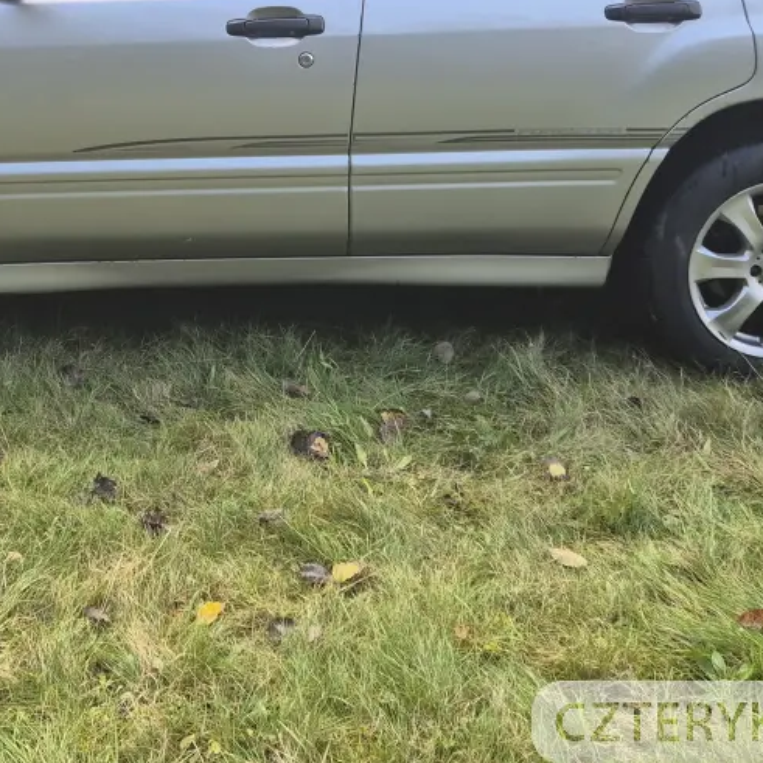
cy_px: 44
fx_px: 1322
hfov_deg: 31.3
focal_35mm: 53
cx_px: 146
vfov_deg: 30.4
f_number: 1.8
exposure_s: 1/180
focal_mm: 5.4
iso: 32
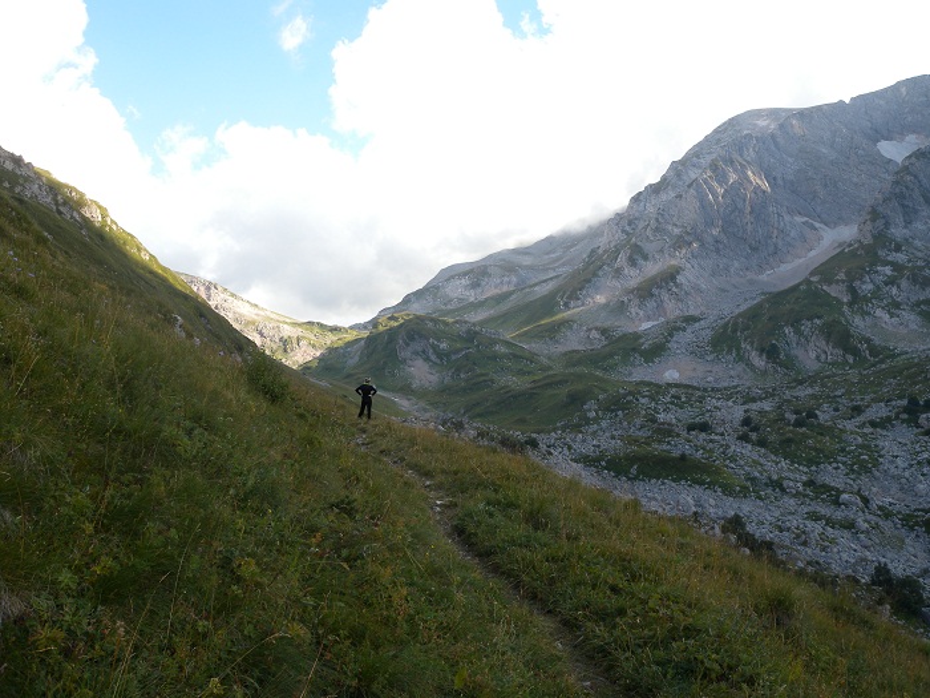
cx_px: 465
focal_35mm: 28
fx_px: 752
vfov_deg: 49.7
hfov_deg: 63.4
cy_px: 349
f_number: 4.5
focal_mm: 6
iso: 64
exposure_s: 1/175
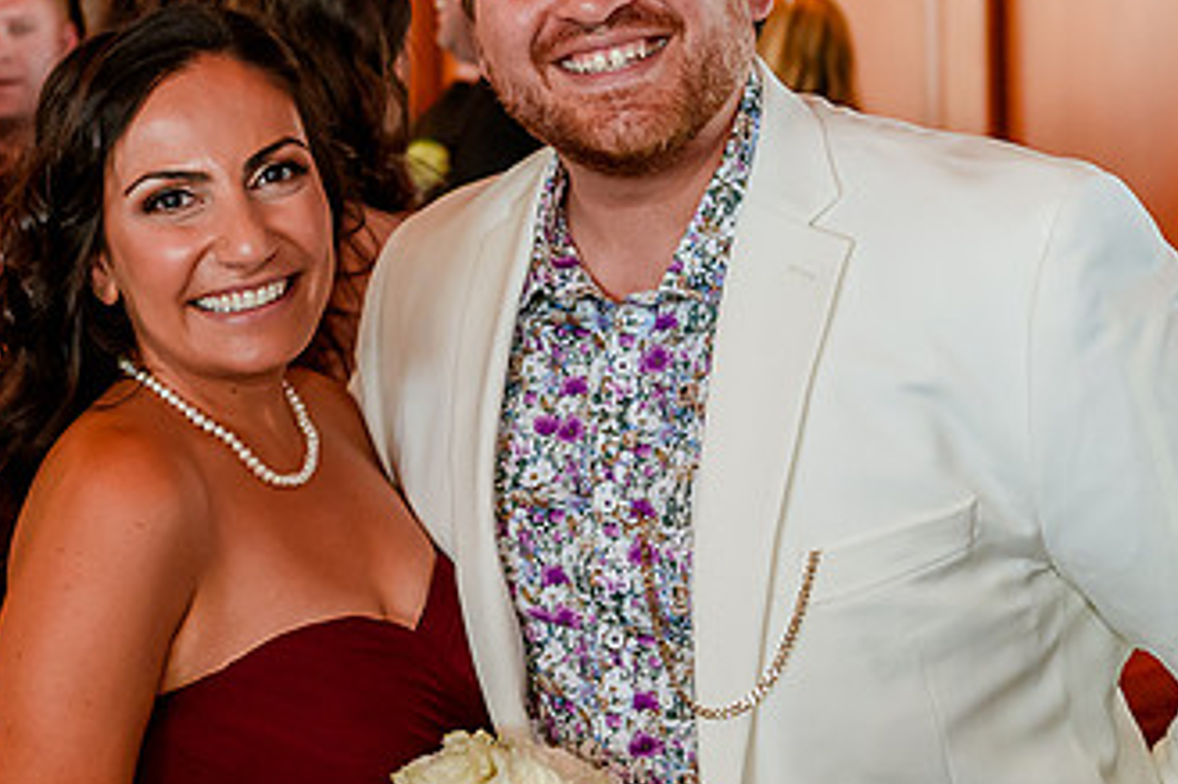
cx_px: 199
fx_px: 2943
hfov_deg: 22.3
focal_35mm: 90
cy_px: -23
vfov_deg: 14.9
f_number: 3.2
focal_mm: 35
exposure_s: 1/250
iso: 2500
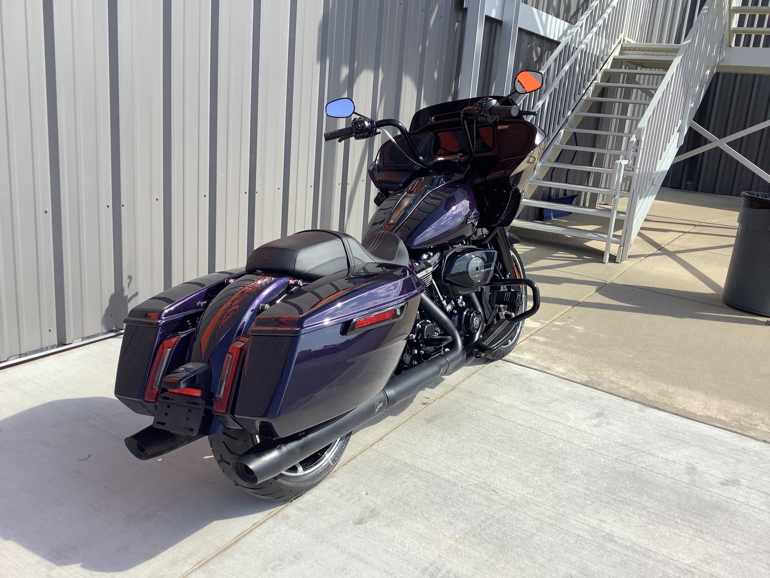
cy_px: 289
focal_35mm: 31
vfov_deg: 45.4
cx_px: 385
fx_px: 690
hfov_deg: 58.4
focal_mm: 3.3
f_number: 2.4
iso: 25
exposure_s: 1/1006
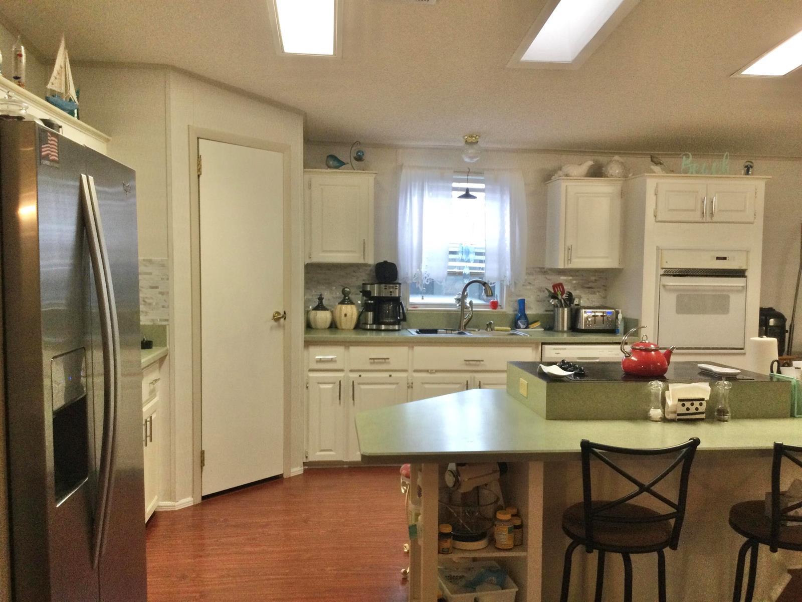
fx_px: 718
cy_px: 301
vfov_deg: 45.4
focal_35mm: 31
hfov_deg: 58.4
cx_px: 401
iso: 100
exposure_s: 1/30
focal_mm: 3.3
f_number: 2.4
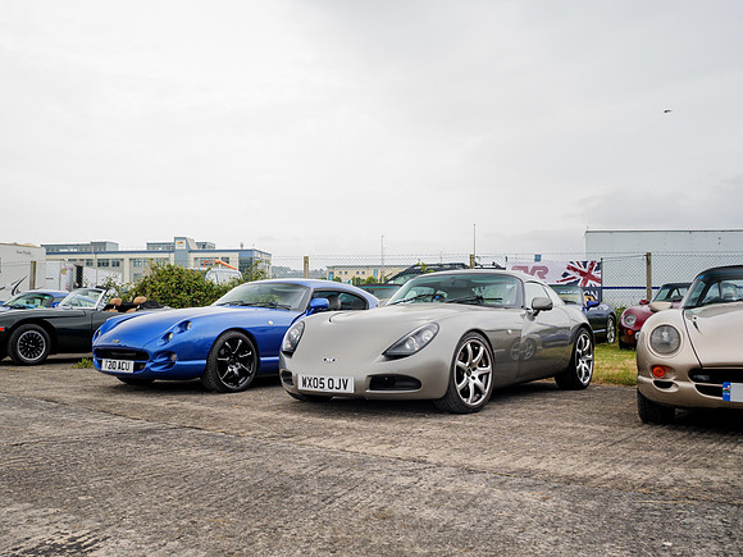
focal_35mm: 39
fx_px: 833
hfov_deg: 48.0
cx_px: 329
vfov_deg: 36.9
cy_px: 303
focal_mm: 16
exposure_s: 1/320
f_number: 3.5
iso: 160
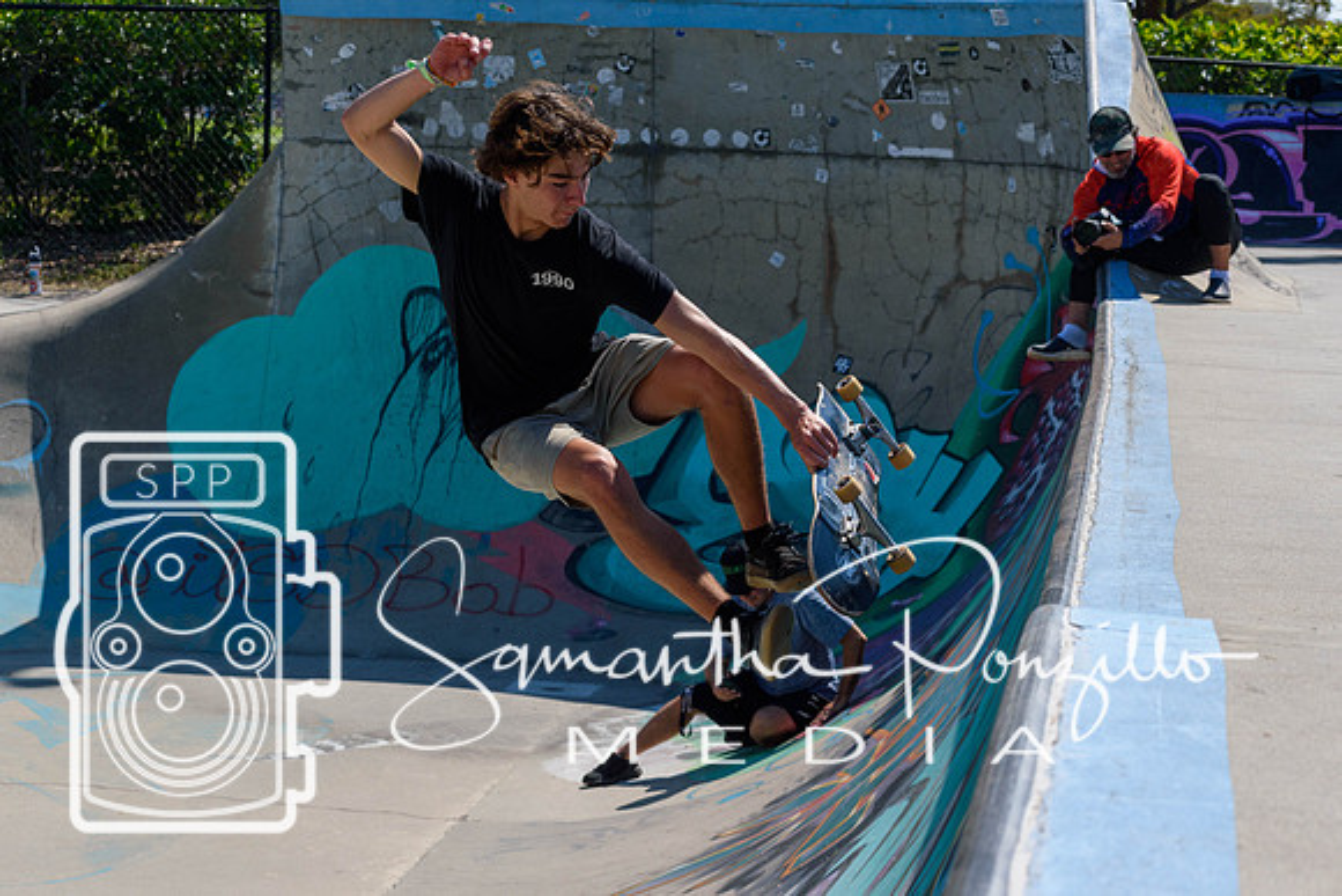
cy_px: 448
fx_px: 3915
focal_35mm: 105
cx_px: 671
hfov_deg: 19.5
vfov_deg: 13.0
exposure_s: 1/1000
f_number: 7.1
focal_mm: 70
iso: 200
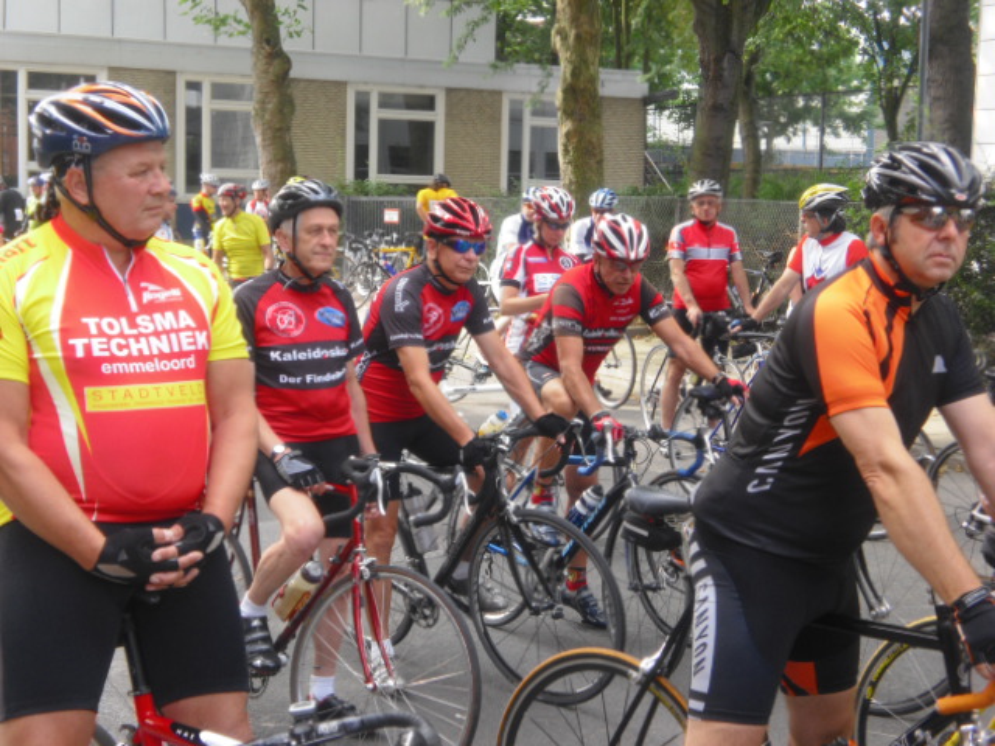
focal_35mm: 55
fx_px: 1581
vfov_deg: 26.6
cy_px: 373
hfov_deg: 34.9
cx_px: 498
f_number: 3.7
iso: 100
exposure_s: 1/60
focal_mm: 9.3
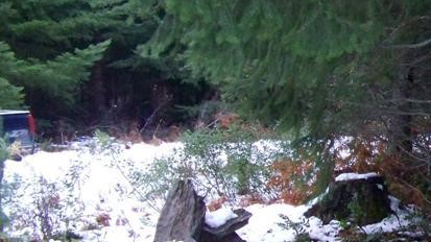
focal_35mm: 76
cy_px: 145
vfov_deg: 15.9
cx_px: 401
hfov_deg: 26.8
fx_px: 868
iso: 400
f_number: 2.8
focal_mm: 5.85
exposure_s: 1/30
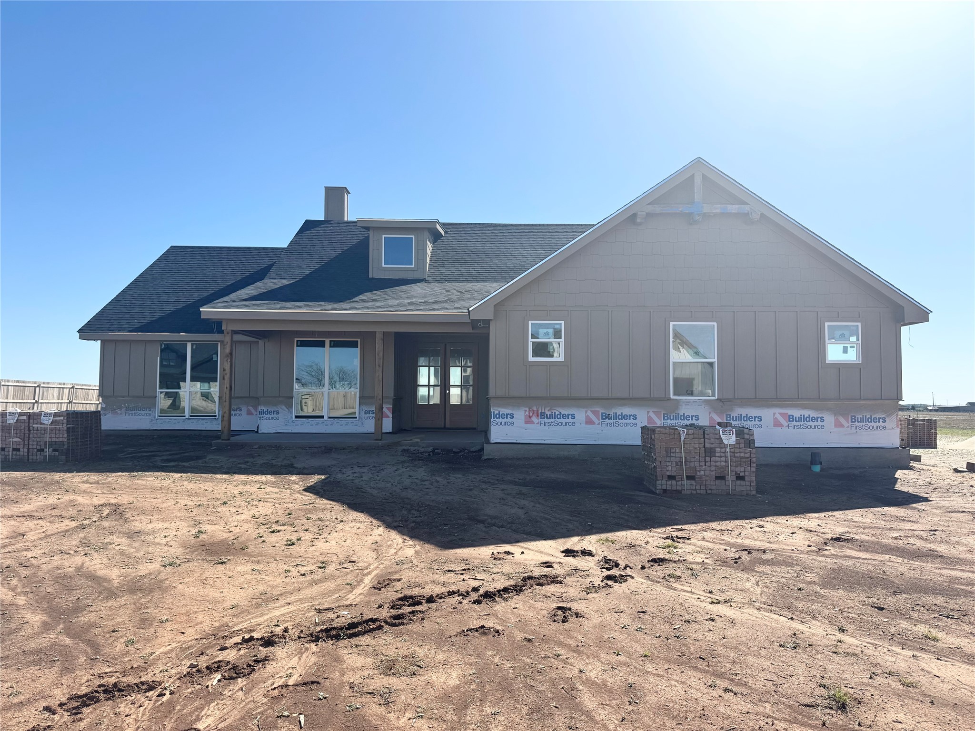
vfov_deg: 56.8
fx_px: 676
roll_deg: +0.4
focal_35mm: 24
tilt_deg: +2.0
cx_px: 488
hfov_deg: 71.6
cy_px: 366
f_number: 1.78
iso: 80
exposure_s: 1/4950
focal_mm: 6.76
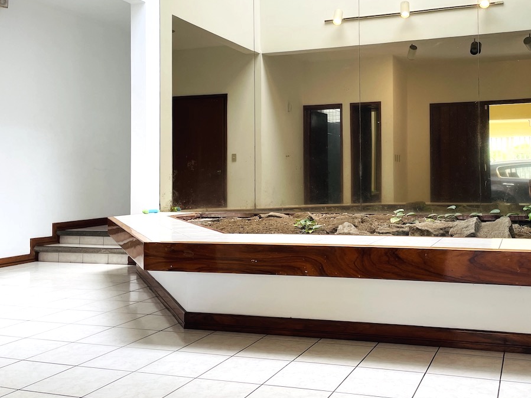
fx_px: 568
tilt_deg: +1.6
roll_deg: +1.1
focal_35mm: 37
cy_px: 166
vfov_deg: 38.6
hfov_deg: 49.2
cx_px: 359
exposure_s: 1/120
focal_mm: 4.2
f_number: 1.6
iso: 50
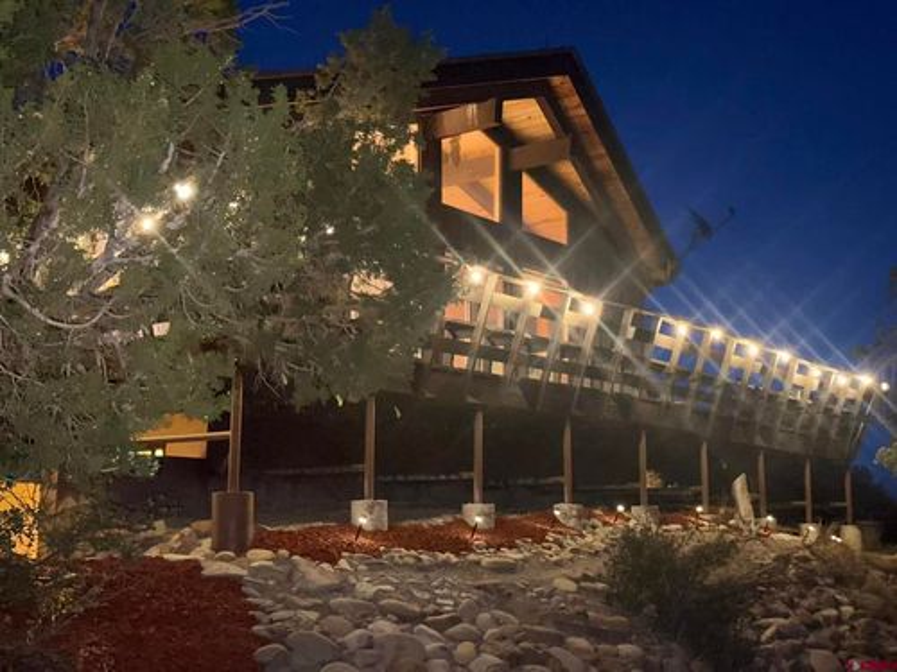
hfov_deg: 39.7
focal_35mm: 48
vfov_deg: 30.3
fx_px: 1244
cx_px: 448
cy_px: 336
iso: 1250
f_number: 1.78
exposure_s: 1/5
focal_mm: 6.76
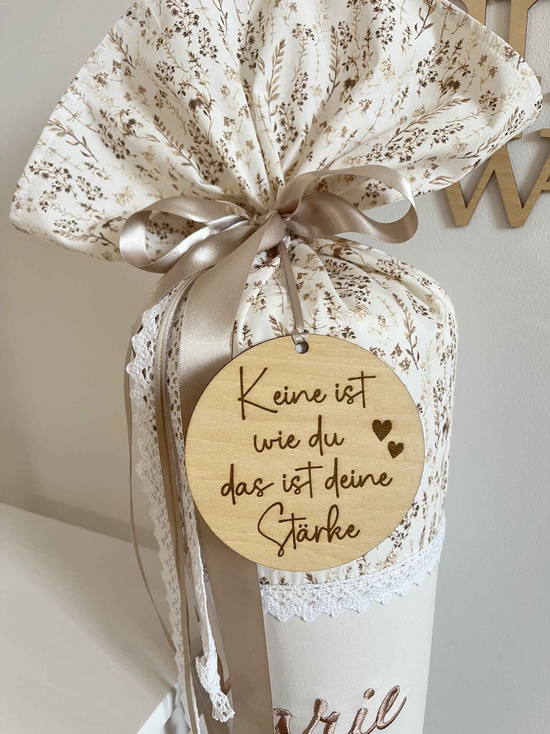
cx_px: 275
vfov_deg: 67.3
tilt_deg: -18.3
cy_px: 367
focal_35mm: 26
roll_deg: +1.8
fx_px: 551
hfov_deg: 53.1
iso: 80
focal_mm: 5.1
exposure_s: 1/50
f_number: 1.6
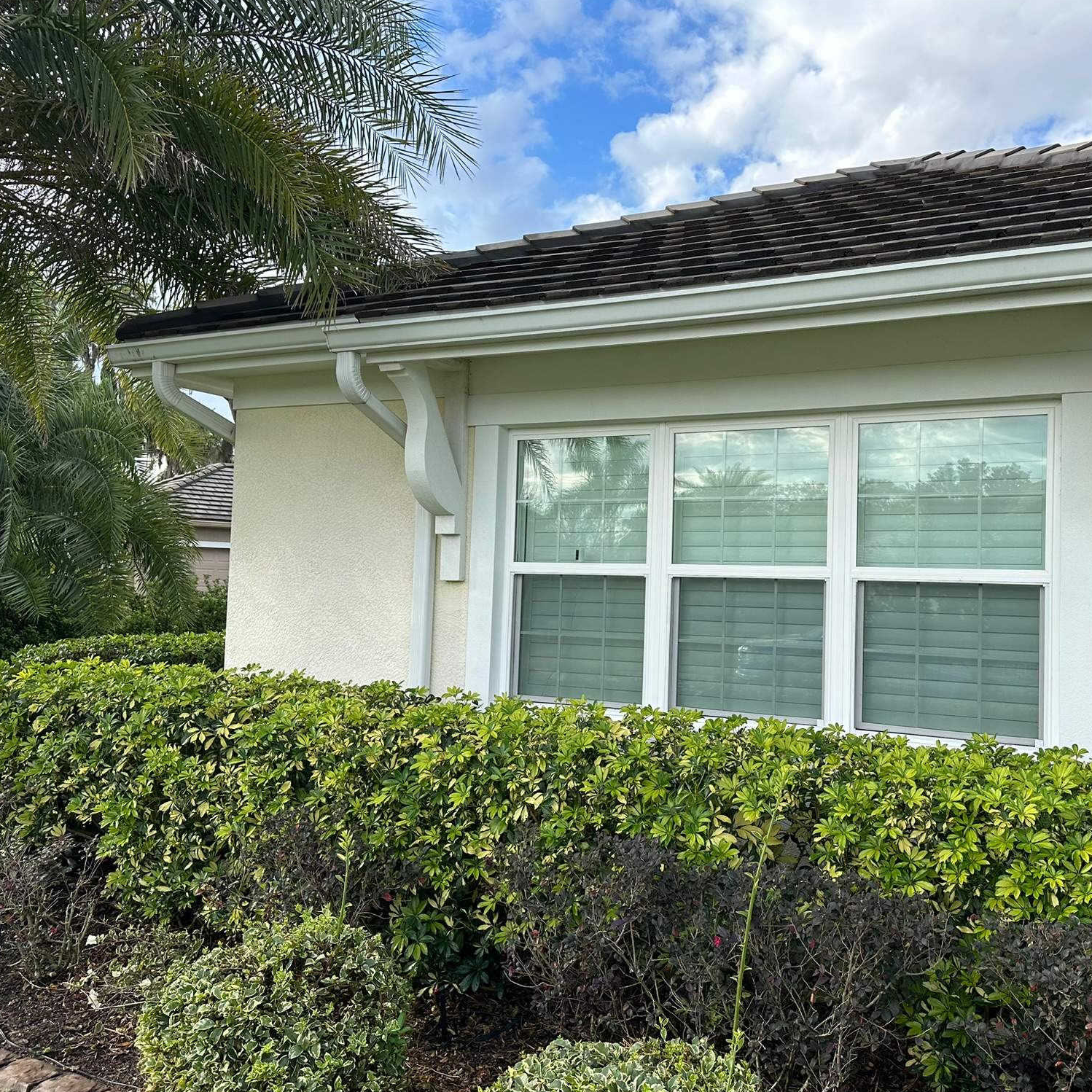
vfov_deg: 55.6
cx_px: 658
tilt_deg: +3.8
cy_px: 539
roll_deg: -0.7
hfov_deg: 55.2
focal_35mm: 29
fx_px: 1035
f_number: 1.78
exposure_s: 1/1374
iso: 80
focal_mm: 6.86
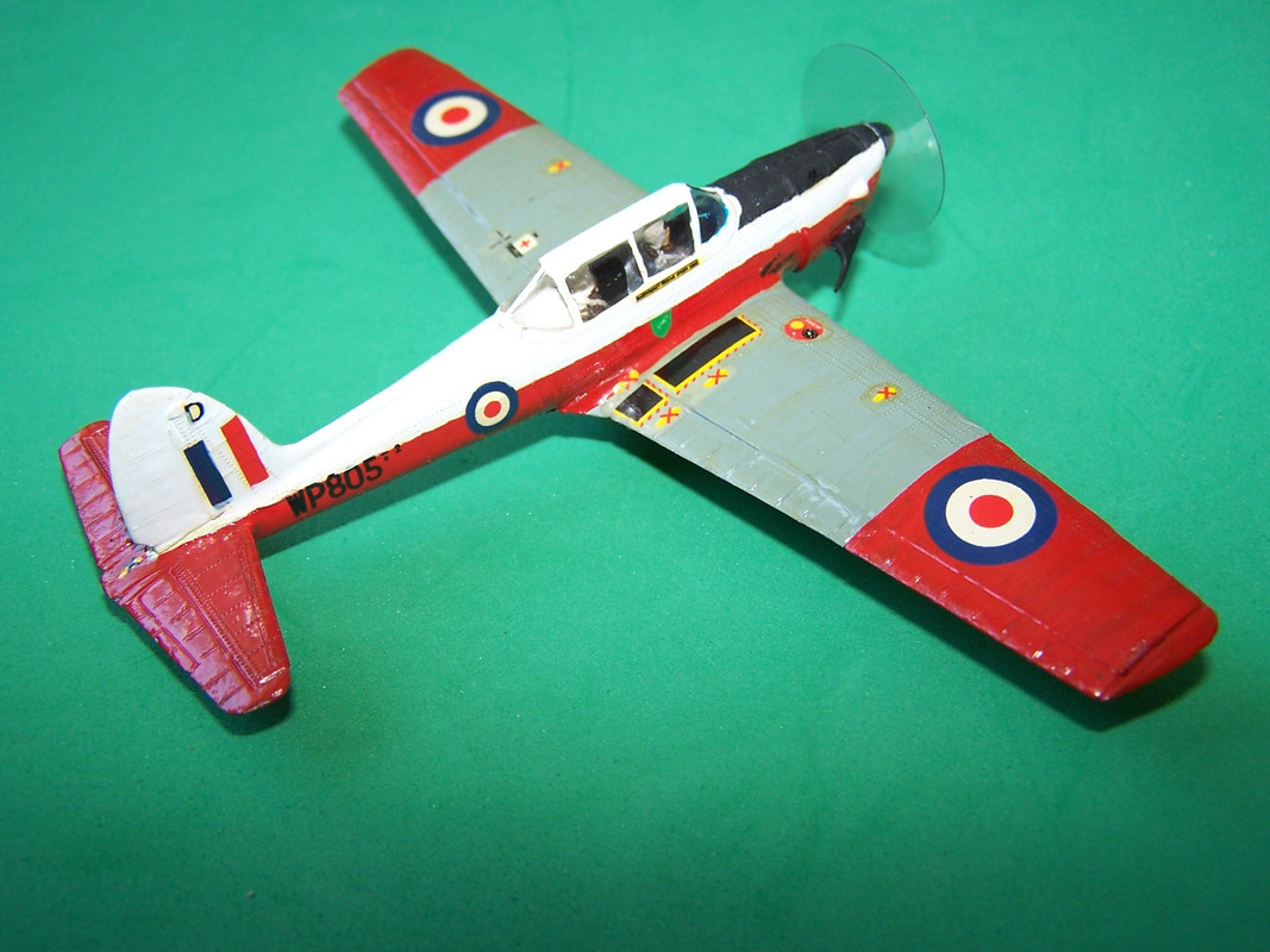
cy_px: 476
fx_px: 1394
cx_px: 635
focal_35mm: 38
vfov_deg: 37.7
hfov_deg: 49.0
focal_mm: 6.3
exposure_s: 1/60
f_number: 2.8
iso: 80
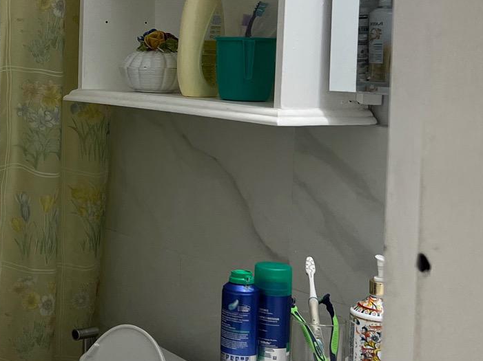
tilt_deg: -3.6
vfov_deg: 19.2
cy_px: 95
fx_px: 1060
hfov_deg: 23.8
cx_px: -65
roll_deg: -0.7
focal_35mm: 76
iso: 40
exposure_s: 1/120
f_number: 1.5
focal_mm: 5.7
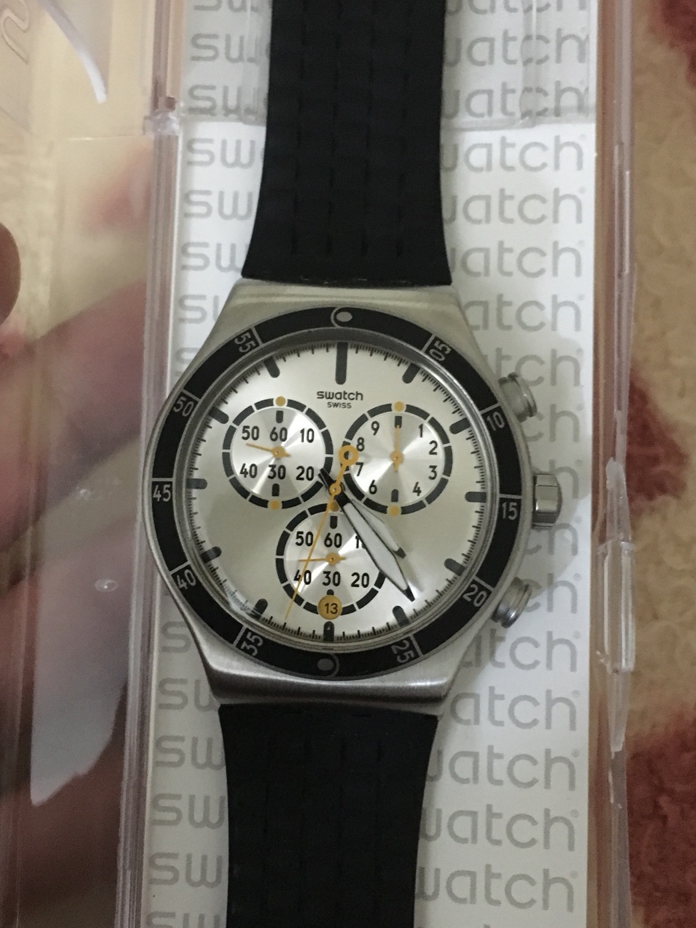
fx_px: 1072
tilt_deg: -70.3
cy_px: 446
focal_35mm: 40
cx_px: 302
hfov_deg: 35.9
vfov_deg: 46.8
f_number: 2.2
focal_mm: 4.15
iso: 500
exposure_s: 1/17
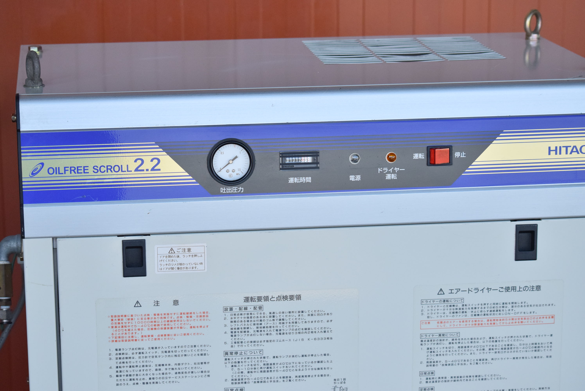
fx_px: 1512
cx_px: 292
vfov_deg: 14.7
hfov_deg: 21.9
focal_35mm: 93
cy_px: 196
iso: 1250
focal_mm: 62
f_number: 6.3
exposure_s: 1/1000
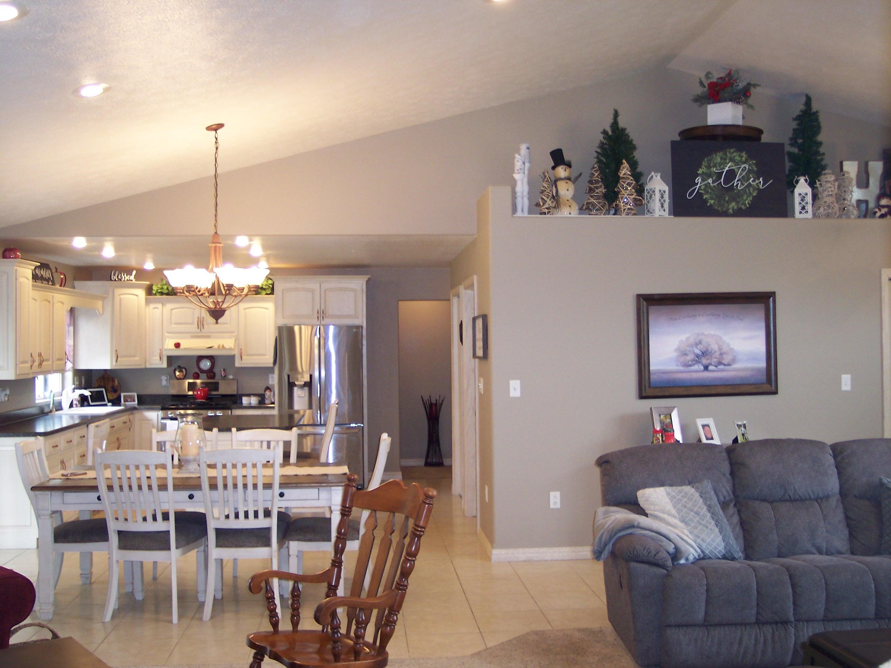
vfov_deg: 37.7
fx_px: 978
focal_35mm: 38
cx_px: 446
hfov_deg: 49.0
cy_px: 334
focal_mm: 8
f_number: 2.8
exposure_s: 1/30
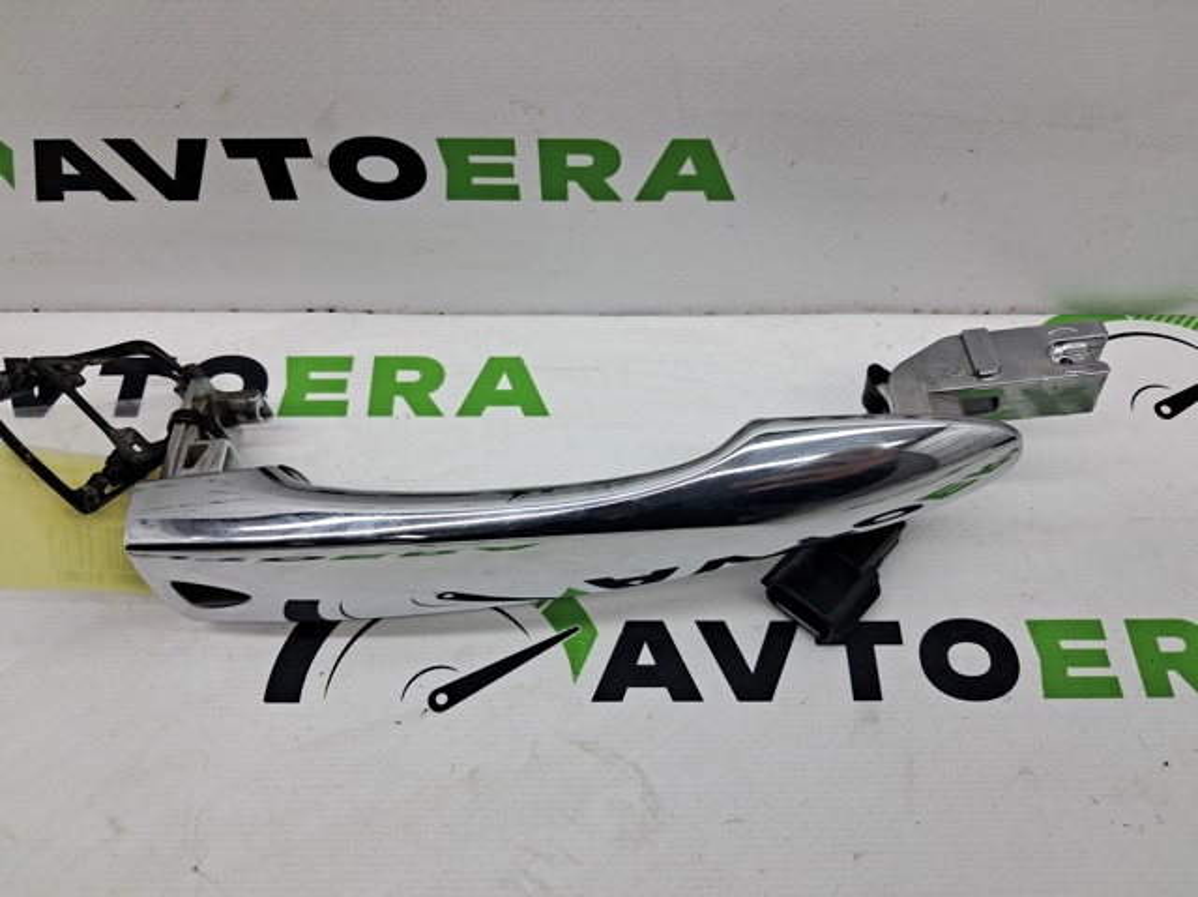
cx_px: 599
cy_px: 448
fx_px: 934
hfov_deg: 65.4
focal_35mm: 27
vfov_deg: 51.3
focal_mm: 4
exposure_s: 1/100
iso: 50
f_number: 1.8
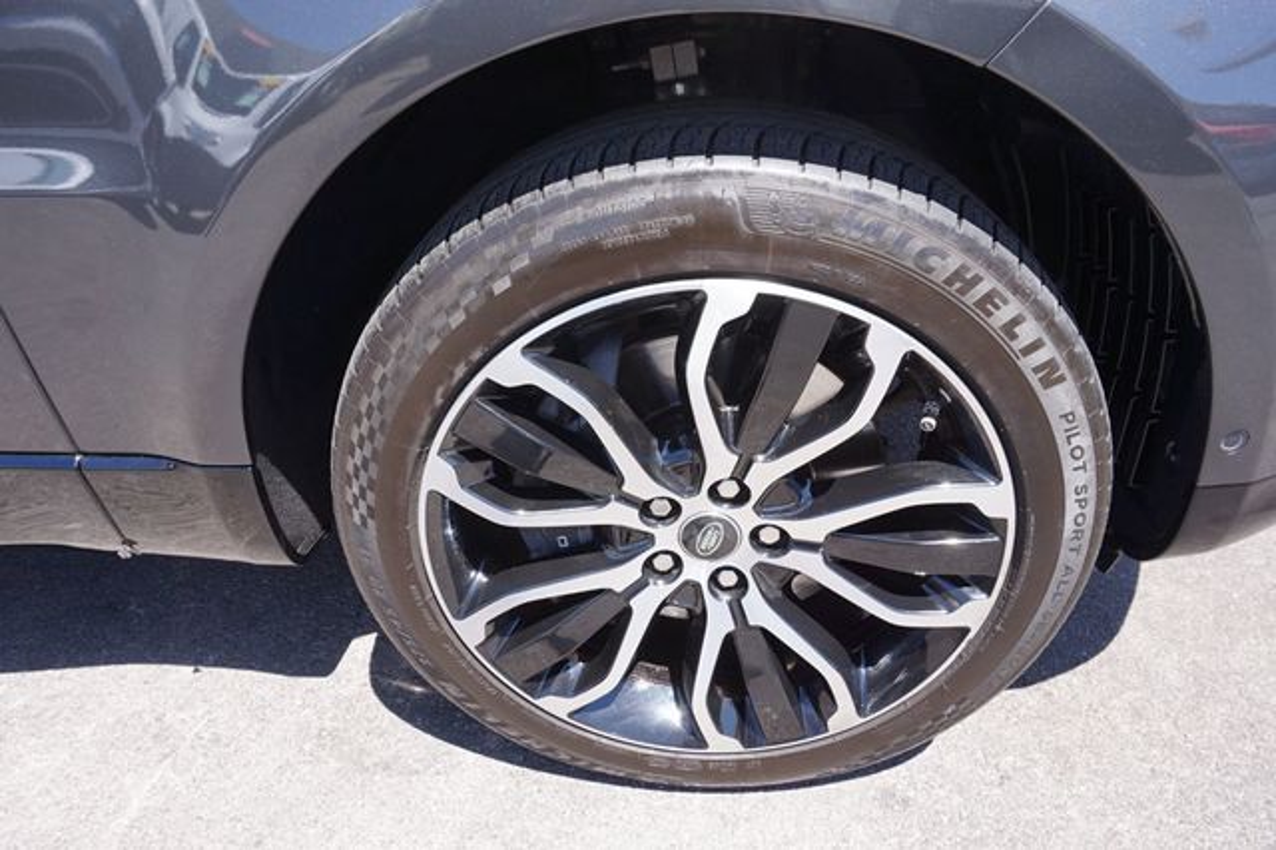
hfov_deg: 73.8
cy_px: 425
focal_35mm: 24
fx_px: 850
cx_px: 638
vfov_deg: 53.1
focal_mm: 16
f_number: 6.3
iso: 100
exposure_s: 1/80
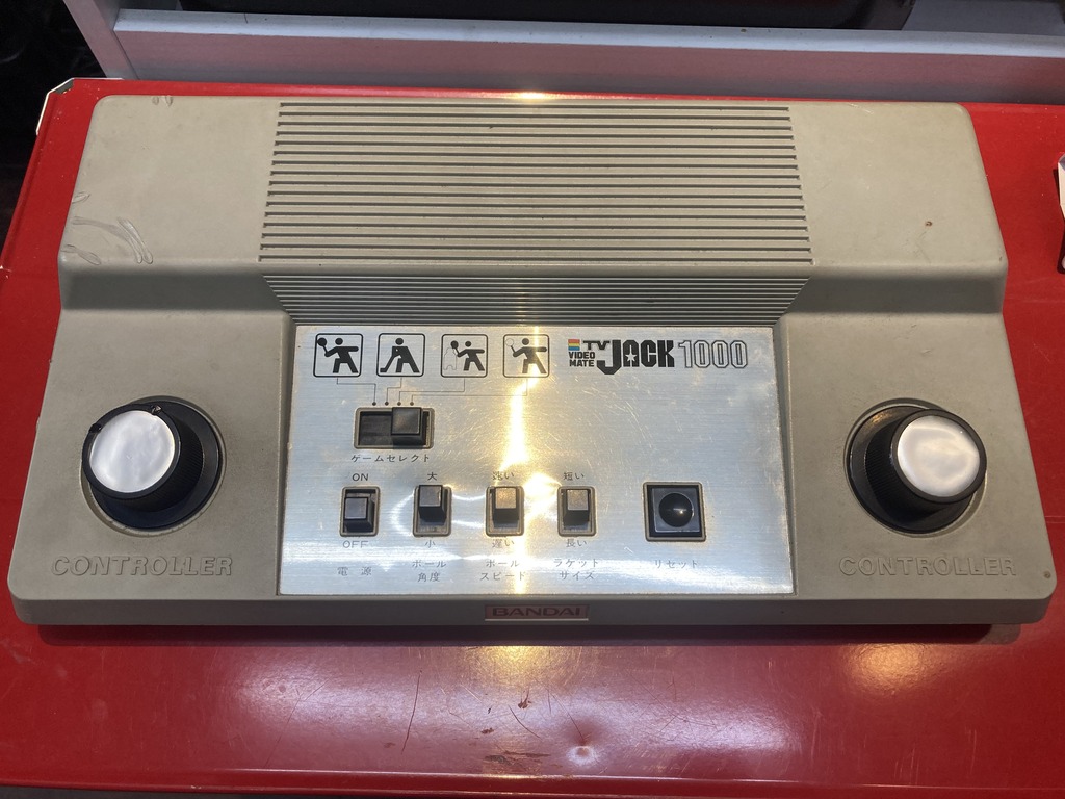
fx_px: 861
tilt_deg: -66.0
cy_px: 400
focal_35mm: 28
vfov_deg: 49.7
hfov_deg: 63.4
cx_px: 532
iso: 64
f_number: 1.8
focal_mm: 3.99
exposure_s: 1/60
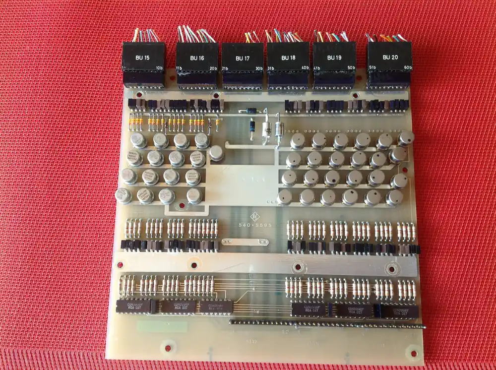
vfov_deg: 40.6
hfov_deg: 52.7
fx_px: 501
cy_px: 185
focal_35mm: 35
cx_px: 248
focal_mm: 4.28
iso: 50
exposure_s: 1/30
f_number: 2.4
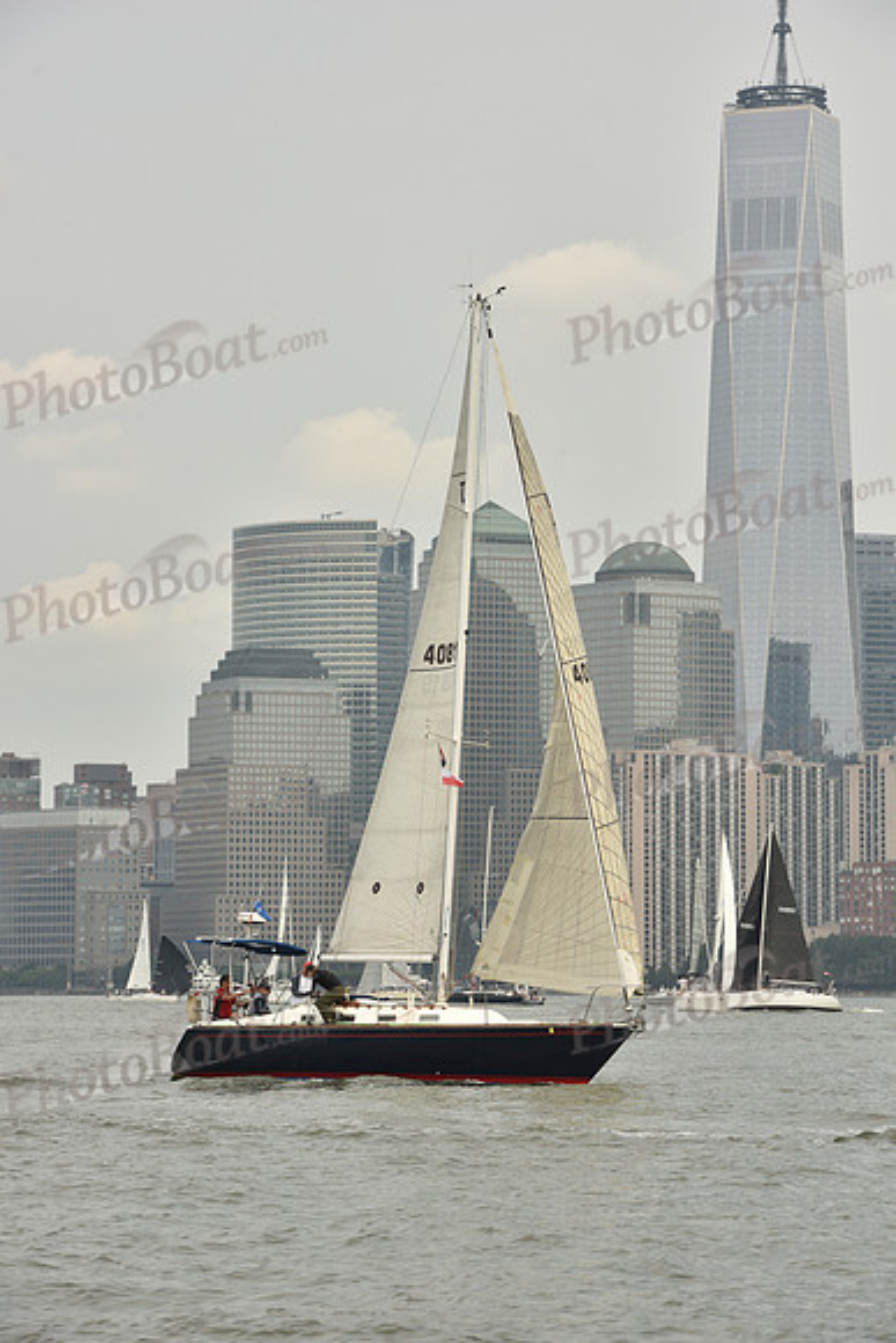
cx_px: 448
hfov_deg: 10.2
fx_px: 5037
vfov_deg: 15.2
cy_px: 672
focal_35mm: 135
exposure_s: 1/640
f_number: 10
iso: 250
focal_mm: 135
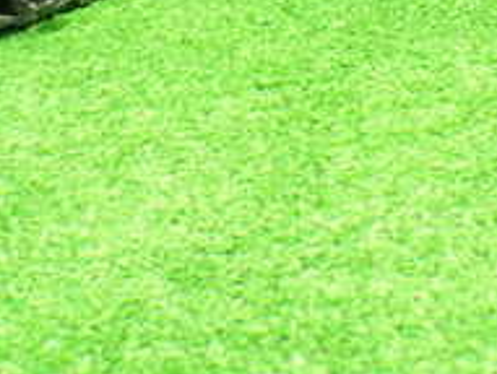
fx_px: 1352
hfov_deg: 20.8
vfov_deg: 15.2
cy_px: -73
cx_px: 195
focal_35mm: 94
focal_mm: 5.4
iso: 800
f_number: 2.3
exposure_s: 1/50
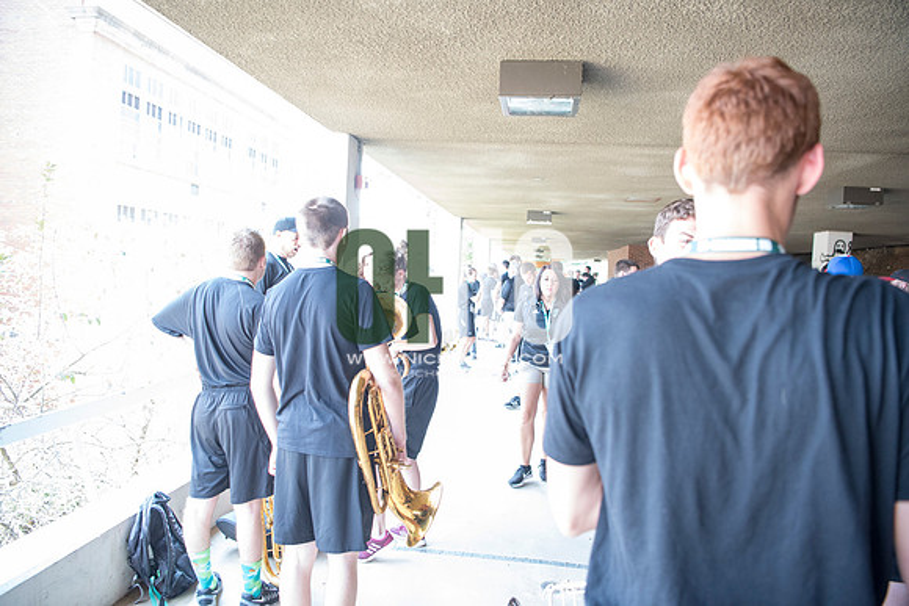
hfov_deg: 73.7
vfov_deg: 53.2
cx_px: 454
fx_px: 606
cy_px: 303
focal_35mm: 24
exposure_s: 1/200
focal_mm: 24
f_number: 2.8
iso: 2000
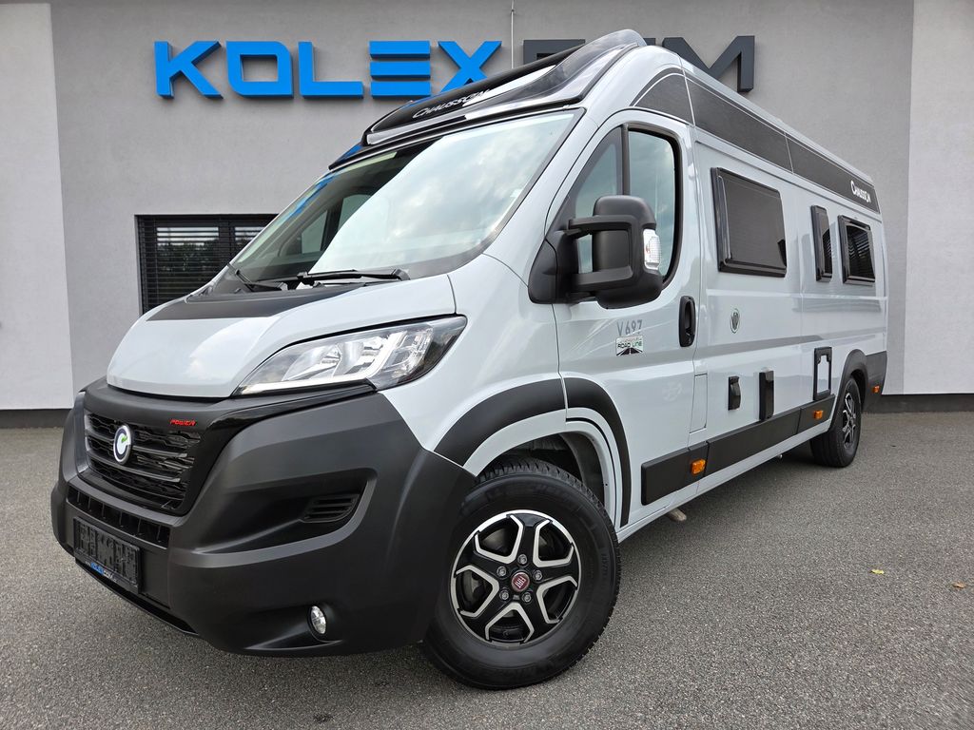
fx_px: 647
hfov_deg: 73.9
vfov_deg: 58.9
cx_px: 487
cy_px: 365
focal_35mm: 23
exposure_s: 1/180
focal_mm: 5.4
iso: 64
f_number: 1.8
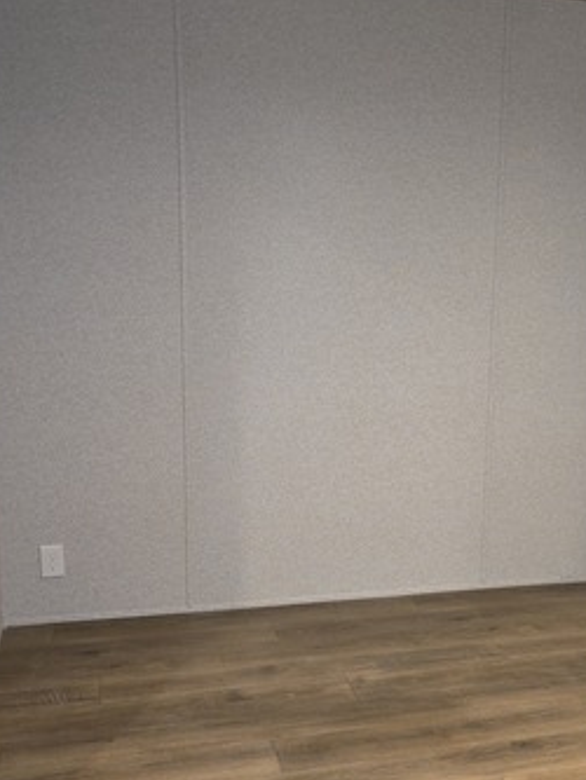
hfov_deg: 30.6
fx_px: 1038
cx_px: 490
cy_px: 493
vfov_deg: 40.9
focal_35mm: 46
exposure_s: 1/20
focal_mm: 6.3
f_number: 1.7
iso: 125
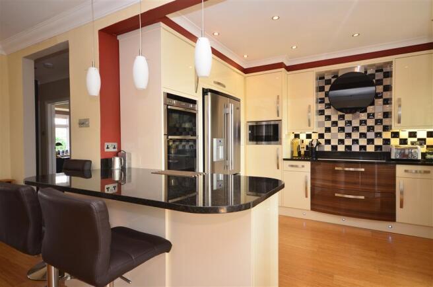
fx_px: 252
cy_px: 144
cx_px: 216
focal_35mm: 21
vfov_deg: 59.2
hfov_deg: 81.3
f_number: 4.8
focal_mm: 14
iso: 200
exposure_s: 1/15
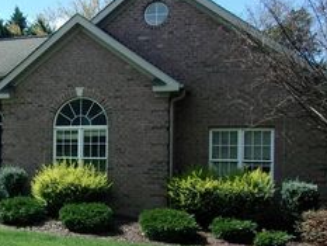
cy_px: 158
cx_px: 31
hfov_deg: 31.6
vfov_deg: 25.2
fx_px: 548
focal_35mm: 58
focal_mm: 4.9
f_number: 10.4
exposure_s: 1/170
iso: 200
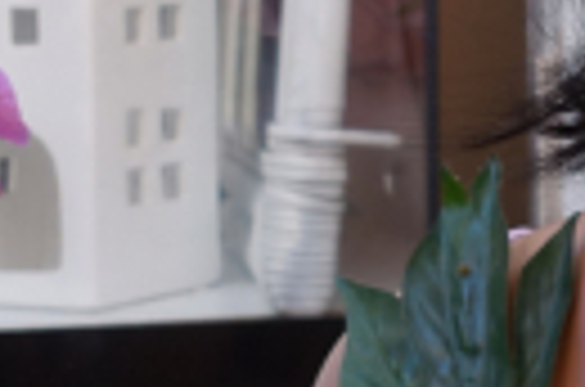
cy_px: -38
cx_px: 796
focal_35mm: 148
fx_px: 2399
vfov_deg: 9.1
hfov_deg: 13.3
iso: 125
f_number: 4
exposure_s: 1/125
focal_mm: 8.8
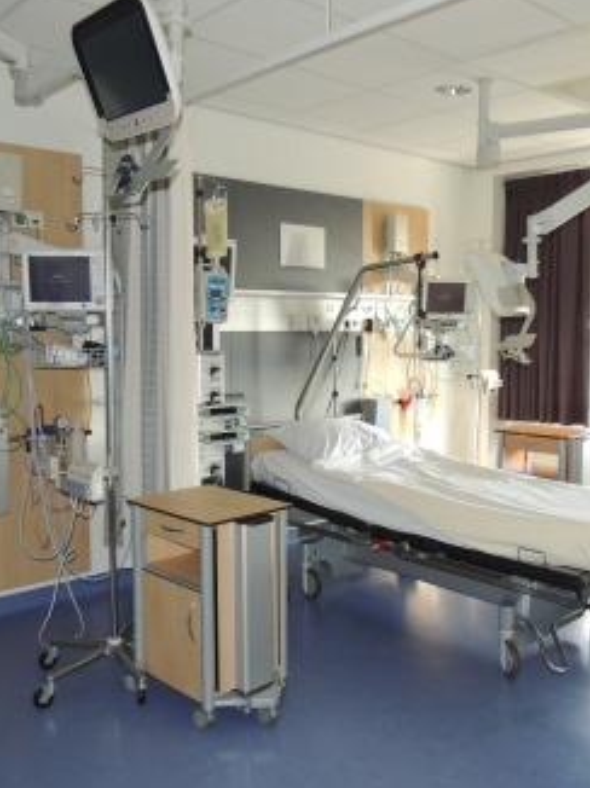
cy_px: 389
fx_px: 751
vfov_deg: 55.4
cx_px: 324
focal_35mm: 33
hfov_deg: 42.8
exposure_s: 1/40
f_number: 3
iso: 320
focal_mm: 4.3
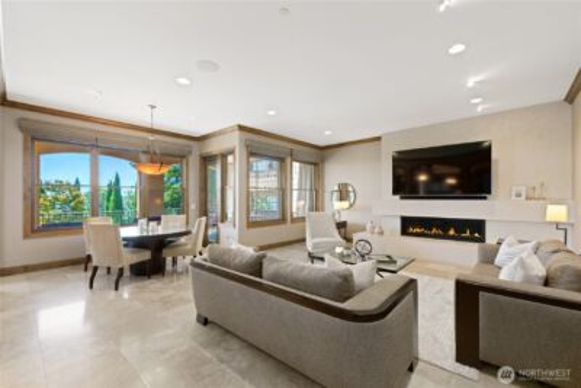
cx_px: 290
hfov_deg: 96.7
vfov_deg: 73.8
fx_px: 258
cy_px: 194
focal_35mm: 16
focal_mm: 16
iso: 640
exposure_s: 1/13
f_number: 6.3
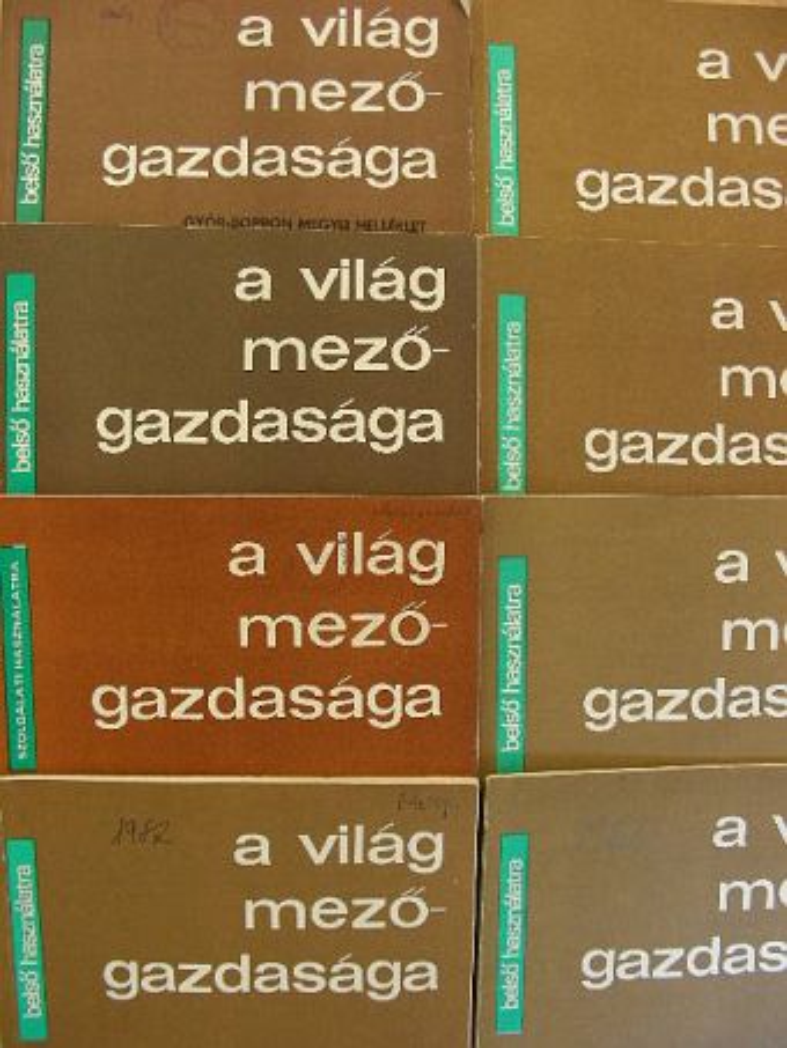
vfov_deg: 49.0
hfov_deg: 37.7
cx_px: 394
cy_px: 524
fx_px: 1151
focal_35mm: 38
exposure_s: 1/16
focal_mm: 6.3
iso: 100
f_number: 3.5
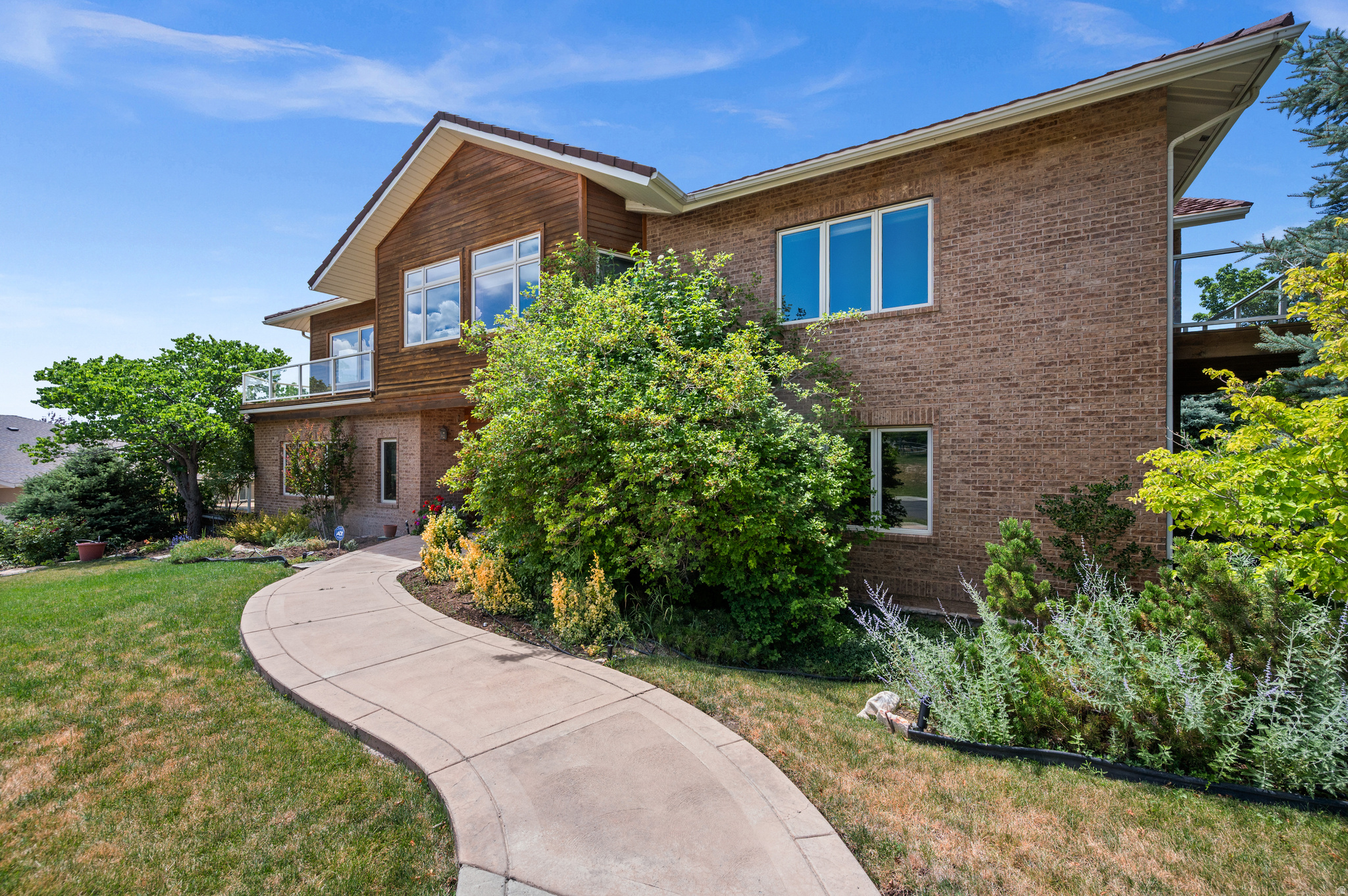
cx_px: 674
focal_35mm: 14
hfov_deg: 104.3
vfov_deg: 81.1
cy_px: 448
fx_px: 524
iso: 500
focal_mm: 14
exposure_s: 1/640
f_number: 7.1
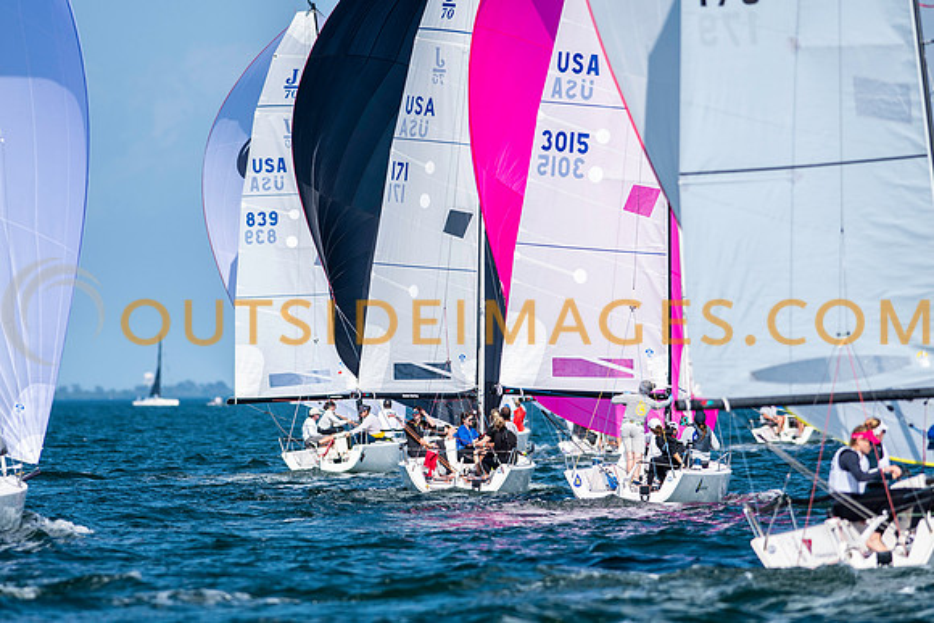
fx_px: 11677
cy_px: 312
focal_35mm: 450
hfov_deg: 4.6
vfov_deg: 3.1
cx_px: 467
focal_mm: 300
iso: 200
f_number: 5
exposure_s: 1/3200
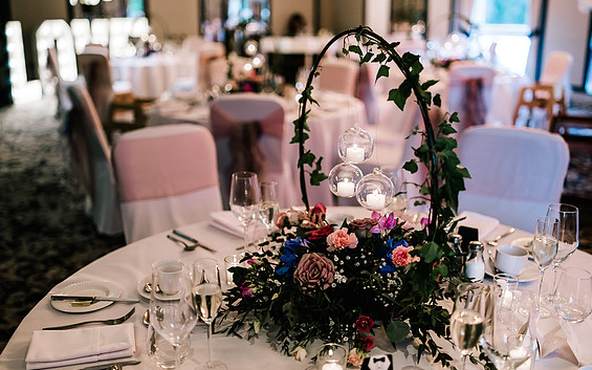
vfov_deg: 33.6
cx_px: 297
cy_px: 175
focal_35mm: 38
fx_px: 613
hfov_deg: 51.5
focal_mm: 35
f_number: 1.4
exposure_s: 1/500
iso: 800
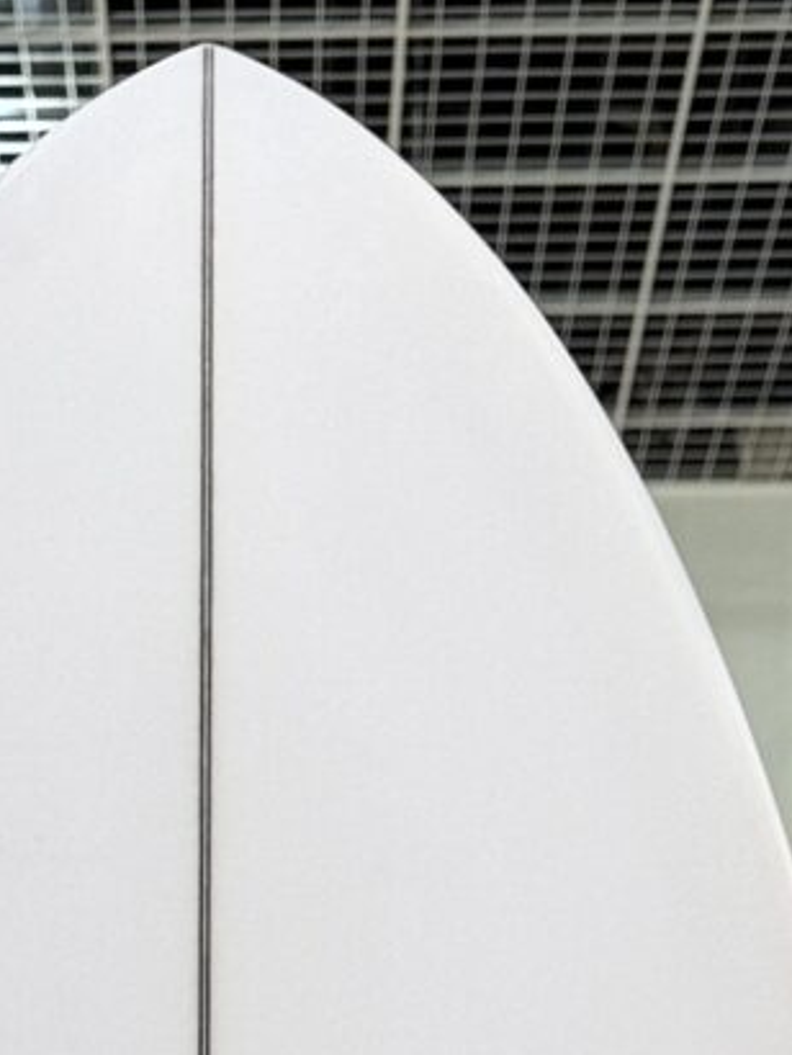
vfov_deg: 12.8
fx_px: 3566
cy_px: 2547
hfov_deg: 12.6
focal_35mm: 117
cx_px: 172
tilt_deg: -5.0
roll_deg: -0.6
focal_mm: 6.76
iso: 80
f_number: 1.78
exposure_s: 1/120
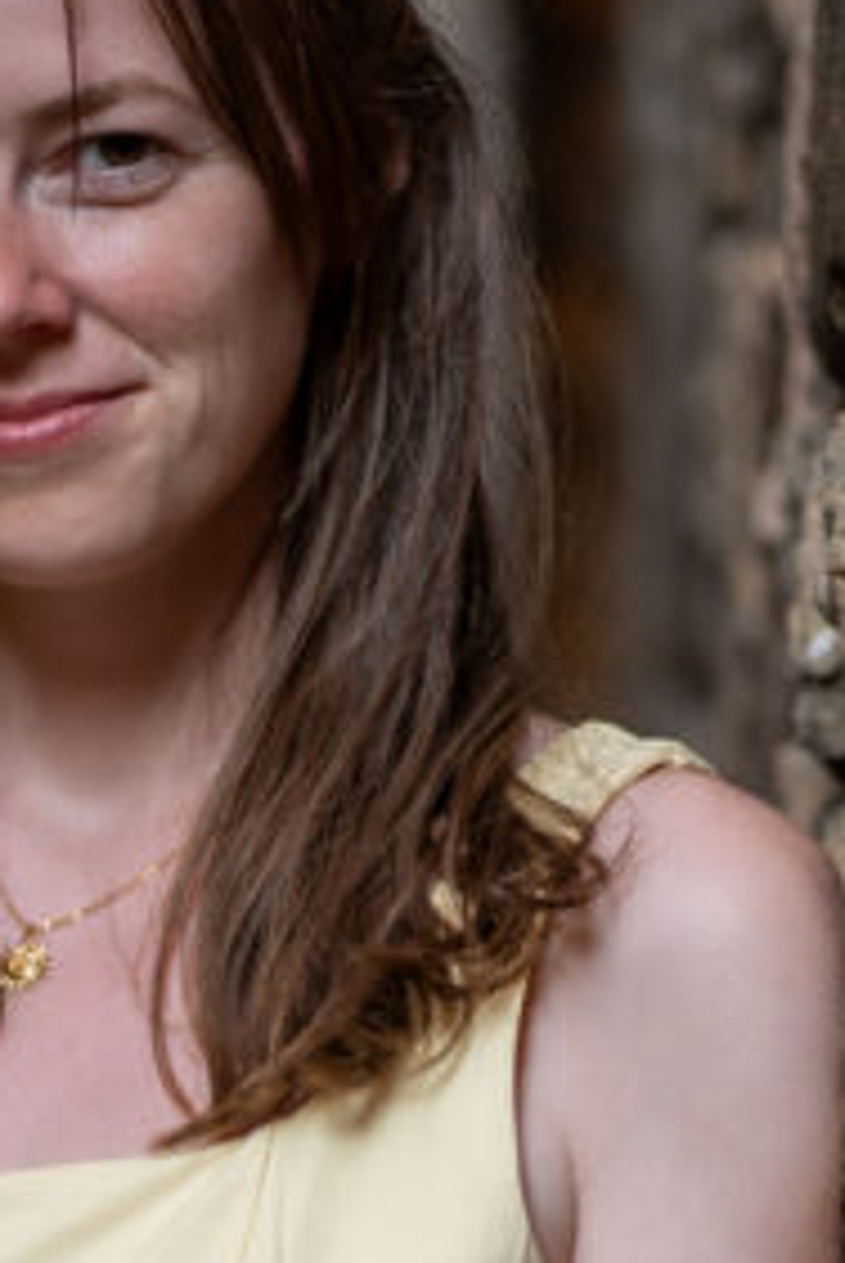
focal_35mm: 348
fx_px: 12221
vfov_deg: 5.9
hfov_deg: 4.0
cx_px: -81
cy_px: 1555
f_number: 1.6
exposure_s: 1/125
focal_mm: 85
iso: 125
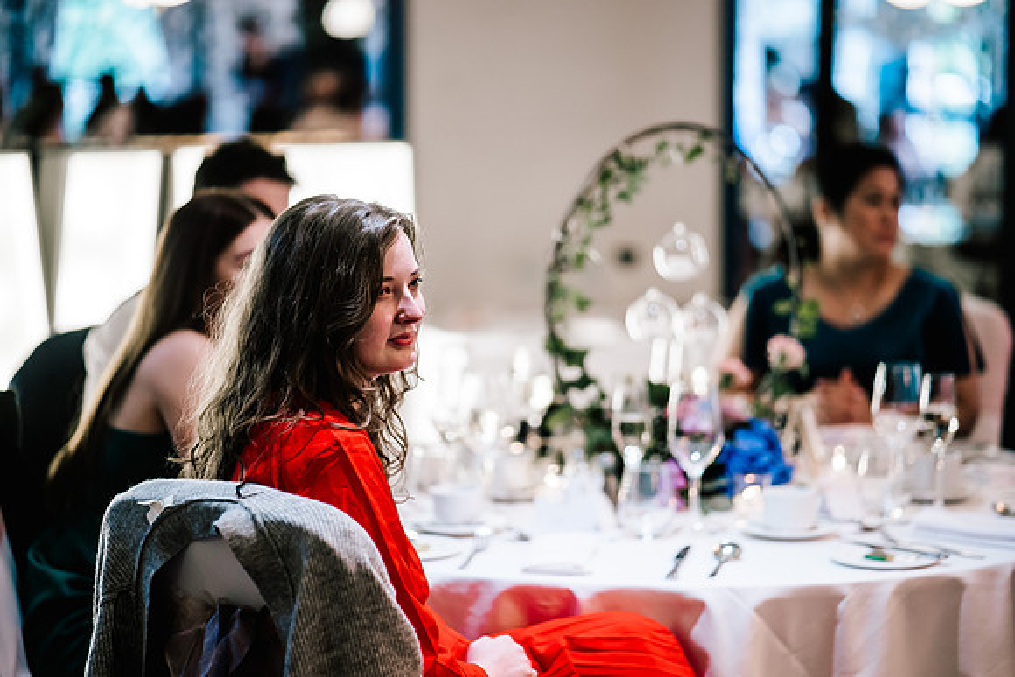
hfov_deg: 23.6
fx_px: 2426
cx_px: 508
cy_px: 338
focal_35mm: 86
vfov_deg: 15.9
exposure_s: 1/250
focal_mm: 85
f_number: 1.4
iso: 500
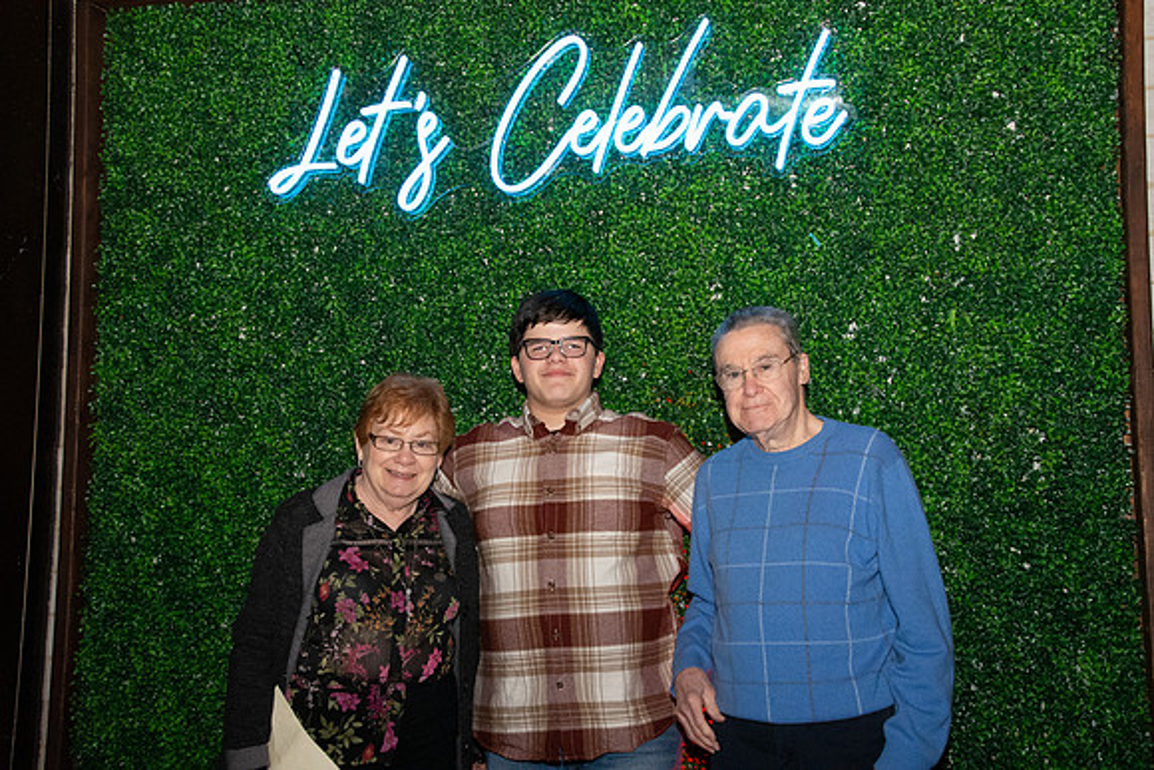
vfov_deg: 29.9
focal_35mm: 45
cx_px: 577
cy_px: 385
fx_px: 1443
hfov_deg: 43.6
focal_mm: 30
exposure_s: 1/250
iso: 4000
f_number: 11
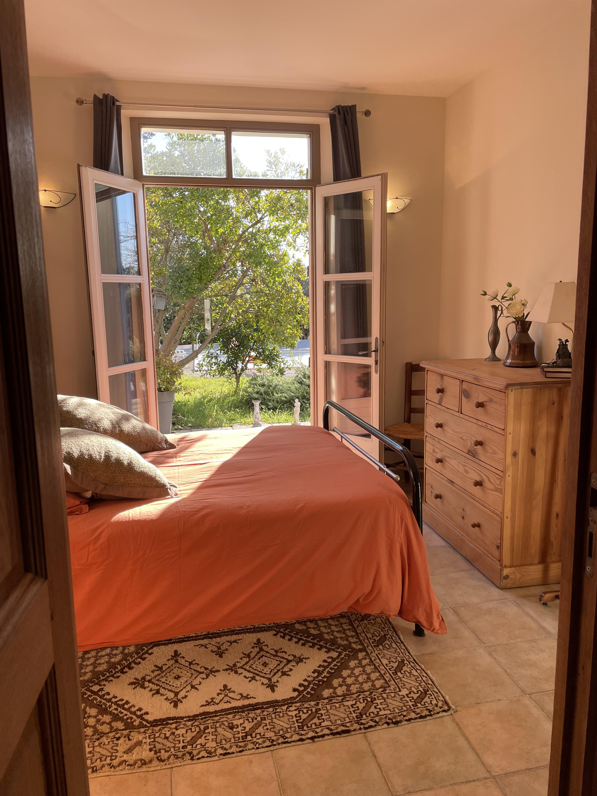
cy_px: 398
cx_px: 298
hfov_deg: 53.1
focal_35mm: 26
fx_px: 598
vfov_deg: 67.3
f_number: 1.6
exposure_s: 1/353
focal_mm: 4.2
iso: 32
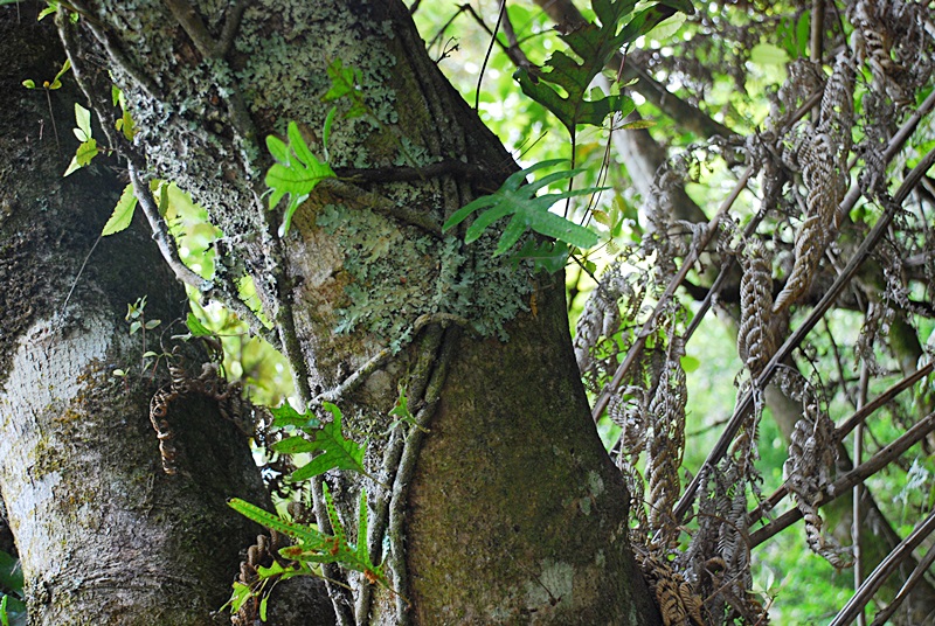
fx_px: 1951
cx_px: 468
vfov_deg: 18.2
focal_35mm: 75
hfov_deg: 27.0
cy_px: 313
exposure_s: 1/60
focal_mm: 50
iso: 400
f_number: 5
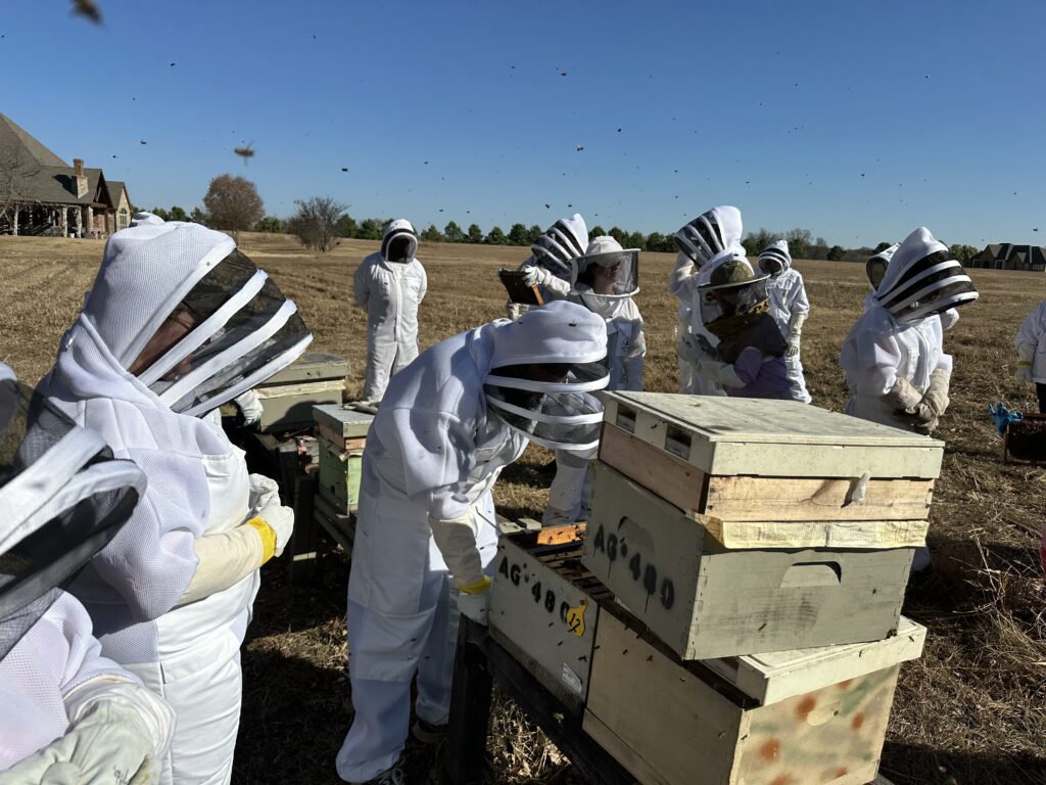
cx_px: 523
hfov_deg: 71.6
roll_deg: -2.2
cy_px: 392
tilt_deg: -10.1
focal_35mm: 24
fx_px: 725
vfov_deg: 56.8
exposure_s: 1/8197
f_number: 1.78
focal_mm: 6.86
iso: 80
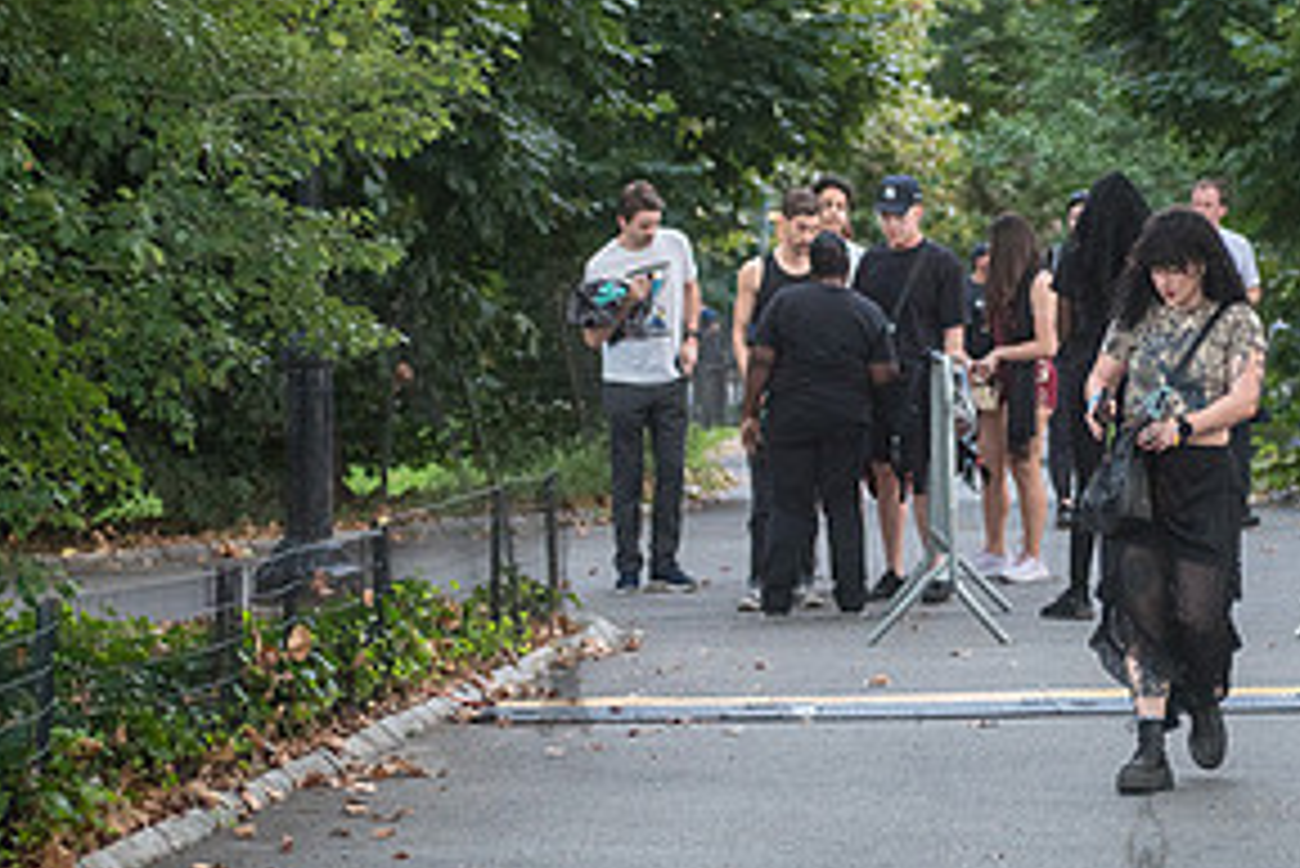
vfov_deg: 8.5
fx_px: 5817
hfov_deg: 12.7
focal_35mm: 161
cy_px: 438
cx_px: 1143
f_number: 3.5
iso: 2000
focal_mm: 80
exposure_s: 1/200
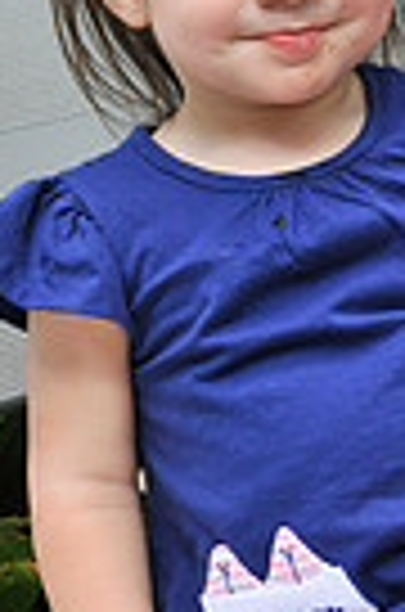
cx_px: 403
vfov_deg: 8.9
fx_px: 3935
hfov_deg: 5.9
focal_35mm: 232
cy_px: 135
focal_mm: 70
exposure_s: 1/200
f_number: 8
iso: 640
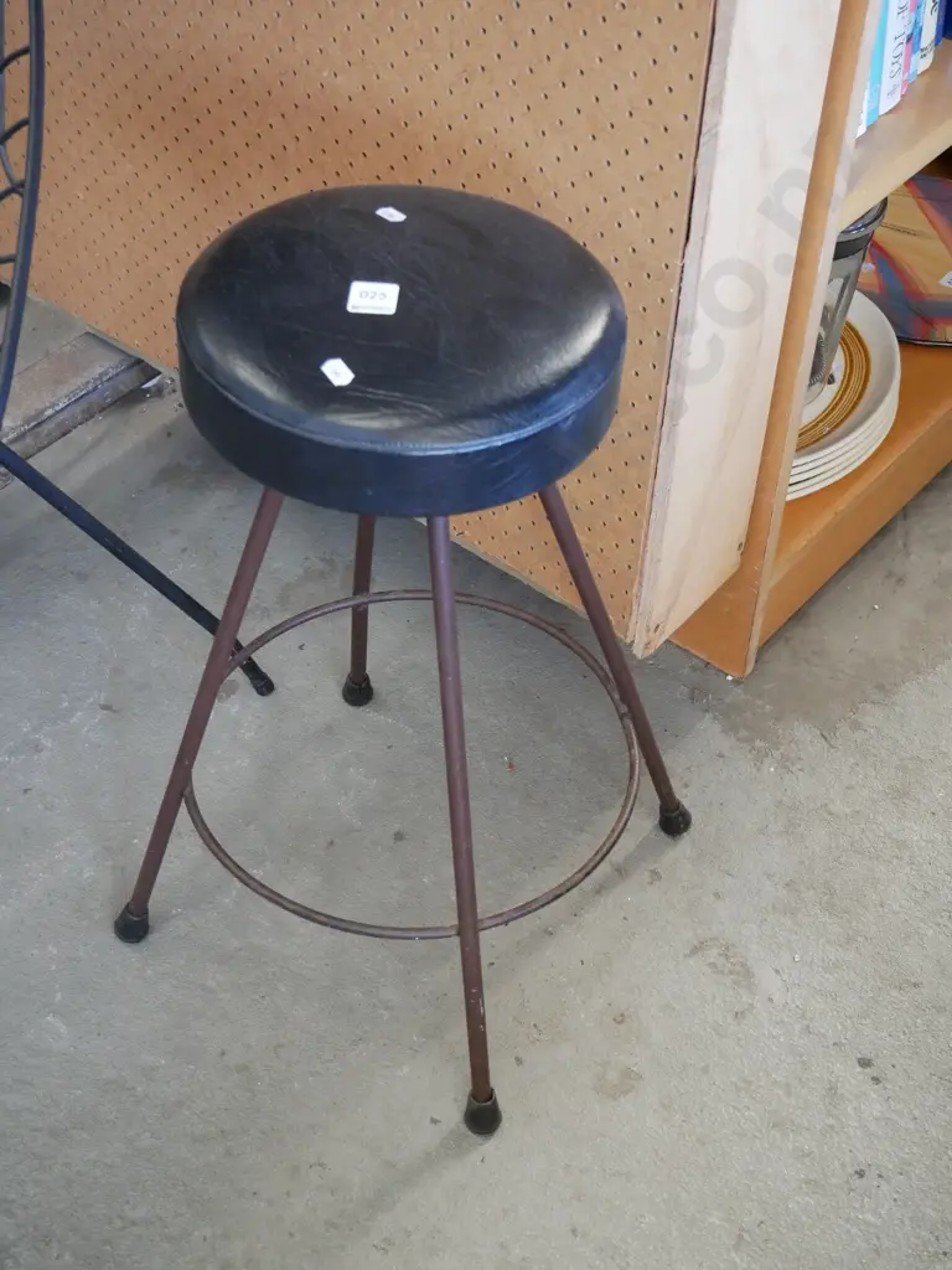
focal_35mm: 50
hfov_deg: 29.1
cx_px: 476
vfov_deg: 38.2
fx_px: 1833
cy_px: 635
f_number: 4.5
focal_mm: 25
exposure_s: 1/60
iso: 2500
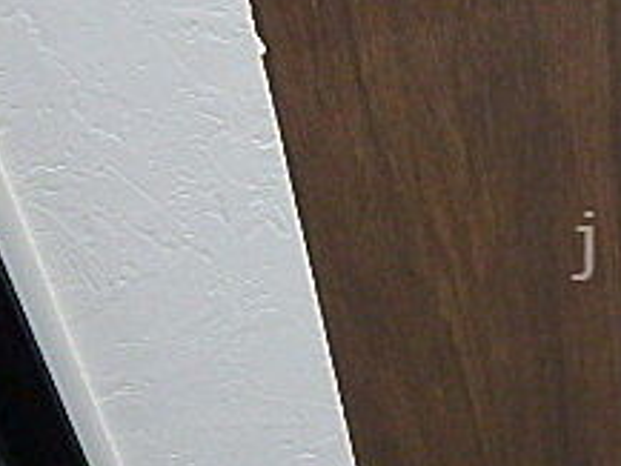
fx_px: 1113
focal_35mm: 62
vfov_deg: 23.7
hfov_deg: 27.1
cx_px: 767
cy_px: 246
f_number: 3.5
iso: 800
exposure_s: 1/25
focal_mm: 3.7
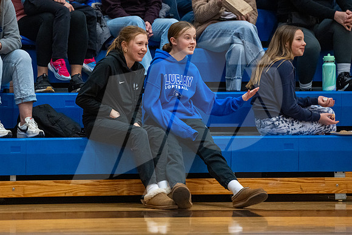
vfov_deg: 5.3
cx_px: 121
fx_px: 2547
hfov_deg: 7.9
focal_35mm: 260
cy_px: 98
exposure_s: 1/1000
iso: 5000
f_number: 2.8
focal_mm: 180
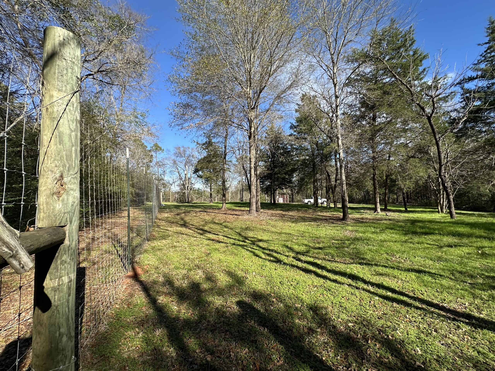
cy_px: 186
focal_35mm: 14
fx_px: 200
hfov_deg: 102.1
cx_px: 248
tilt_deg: +3.8
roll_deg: +2.0
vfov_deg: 85.7
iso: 40
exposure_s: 1/855
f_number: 2.2
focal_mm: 2.22
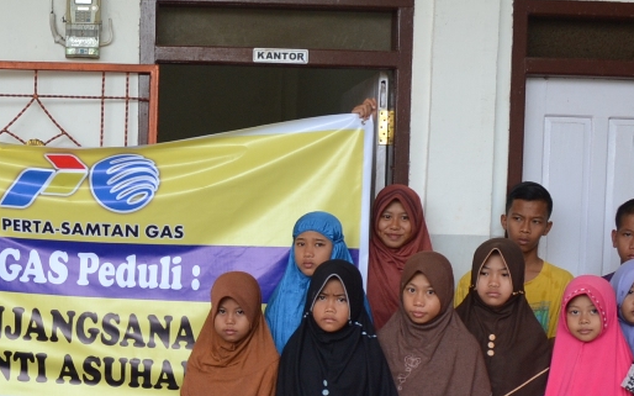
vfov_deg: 17.2
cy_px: 386
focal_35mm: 74
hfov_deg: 27.0
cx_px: 74
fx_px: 1278
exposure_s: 1/60
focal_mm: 18
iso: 180
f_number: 5.6
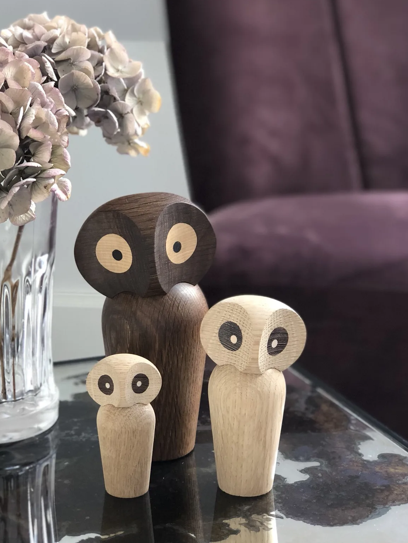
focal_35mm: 76
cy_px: 239
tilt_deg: -14.6
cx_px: 153
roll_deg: +0.0
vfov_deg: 25.6
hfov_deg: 19.4
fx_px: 1194
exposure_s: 1/50
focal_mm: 6.6
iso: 80
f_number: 2.8
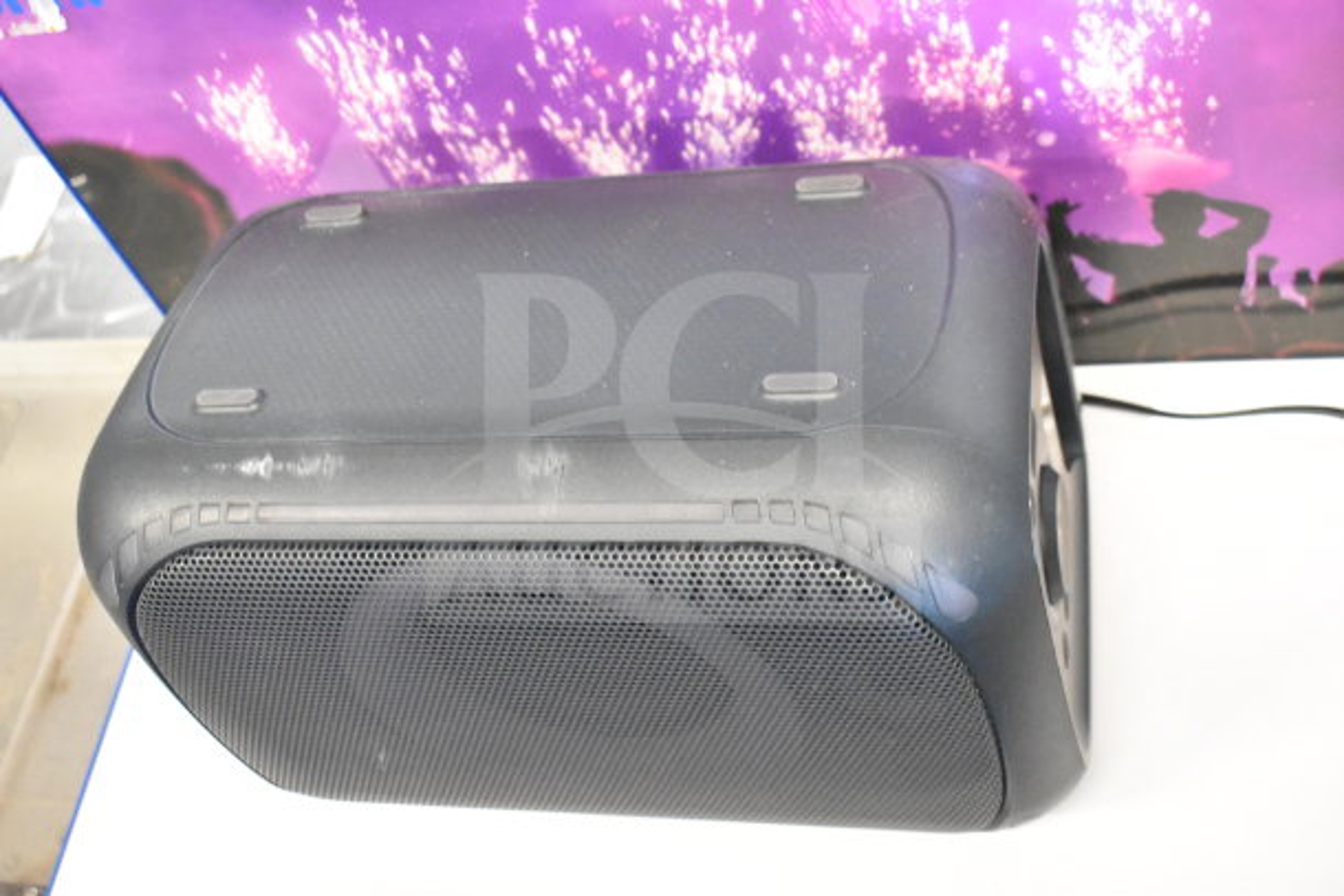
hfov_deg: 37.8
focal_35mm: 52
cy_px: 448
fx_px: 1960
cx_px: 672
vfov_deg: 25.8
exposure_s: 1/60
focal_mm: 35
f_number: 4.5
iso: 10000
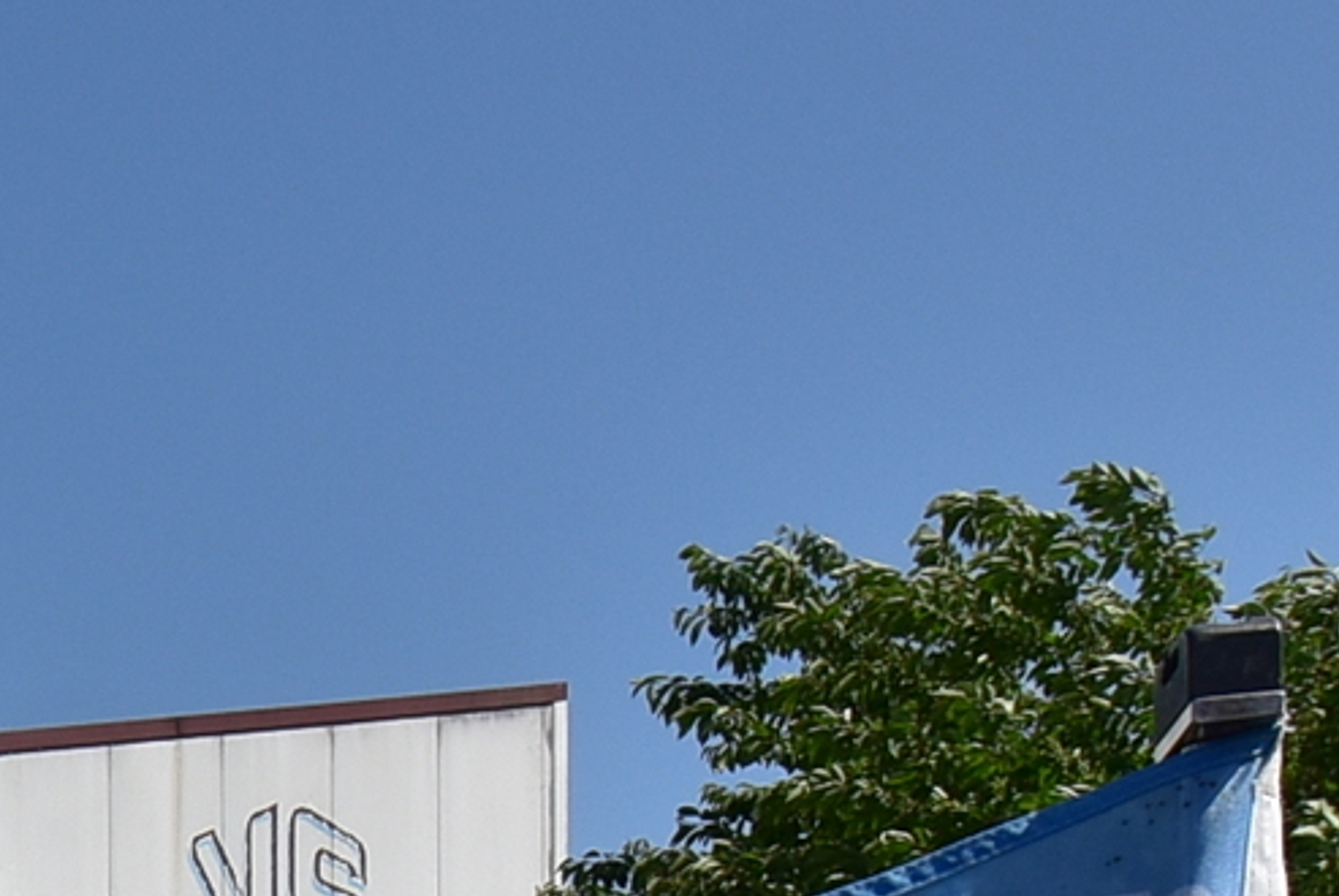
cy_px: 1630
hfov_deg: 21.3
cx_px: -801
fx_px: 2830
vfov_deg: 15.4
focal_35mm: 76
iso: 250
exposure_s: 1/500
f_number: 11
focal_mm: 10
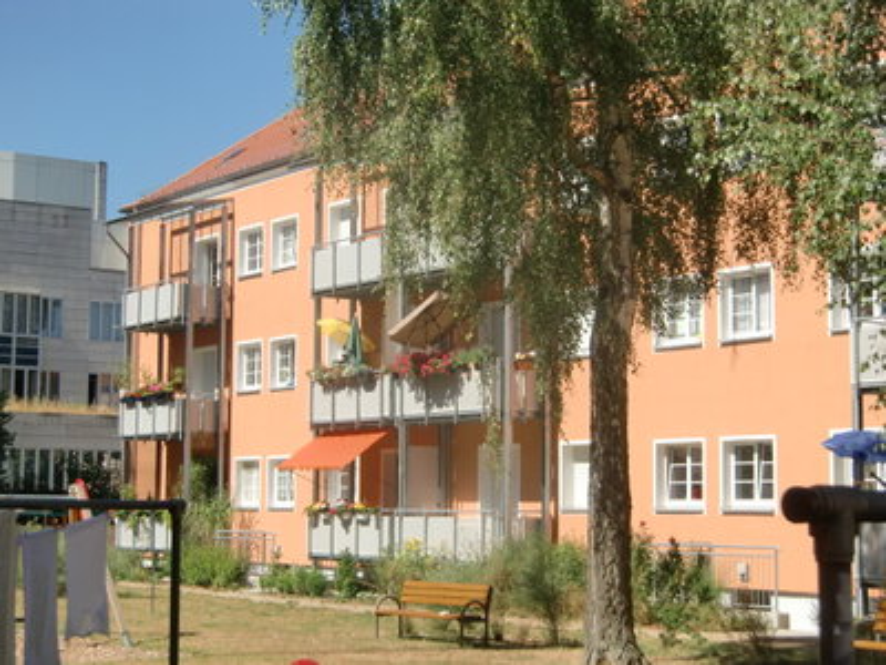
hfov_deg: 29.8
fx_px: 1664
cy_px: 332
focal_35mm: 65
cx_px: 443
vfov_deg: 22.6
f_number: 4.4
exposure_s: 1/500
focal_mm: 11.6
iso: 64
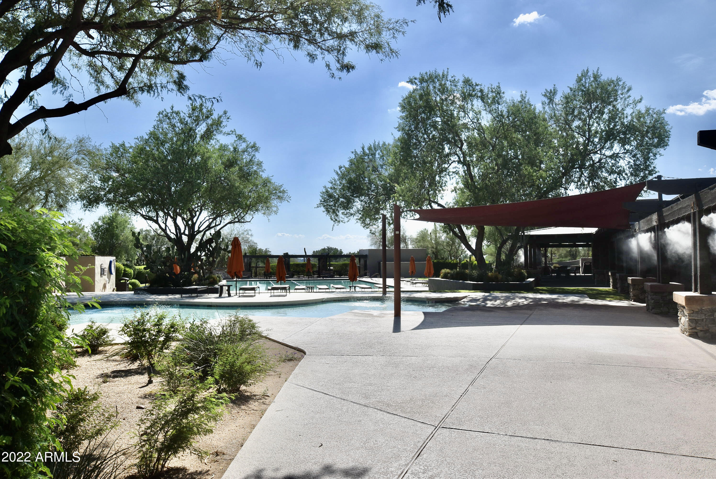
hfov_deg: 61.9
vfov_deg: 43.7
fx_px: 597
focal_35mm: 30
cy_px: 240
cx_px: 358
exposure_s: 1/200
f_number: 13
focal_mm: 20
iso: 100
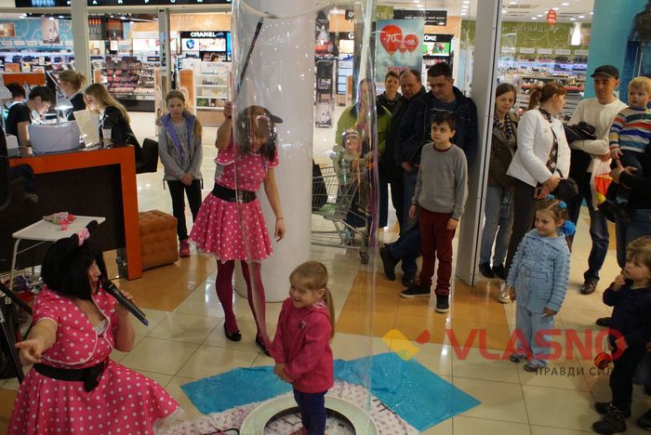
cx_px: 326
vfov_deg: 43.7
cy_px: 218
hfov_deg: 61.9
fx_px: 543
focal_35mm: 30
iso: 2000
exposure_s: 1/160
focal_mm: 20
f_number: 4
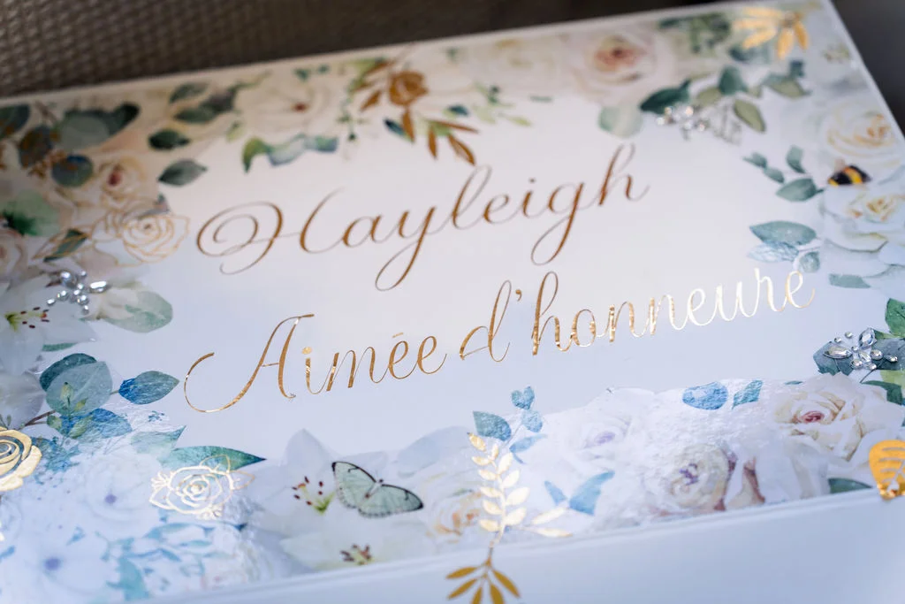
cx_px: 452
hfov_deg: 30.5
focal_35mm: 66
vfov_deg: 20.6
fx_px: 1659
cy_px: 302
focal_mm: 66
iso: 320
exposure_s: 1/200
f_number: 2.8
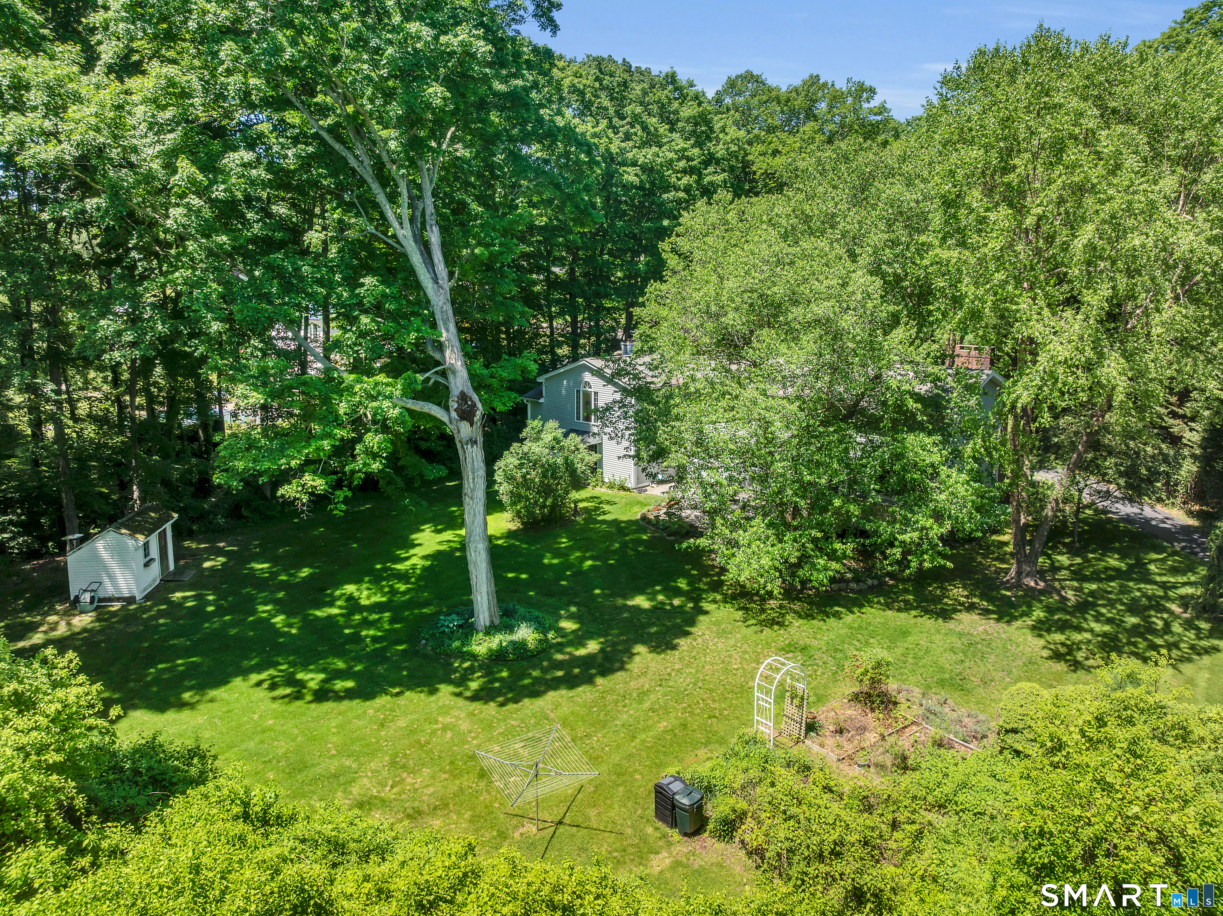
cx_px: 612
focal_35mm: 24
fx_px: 848
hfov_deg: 71.6
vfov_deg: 56.8
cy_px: 458
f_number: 5.6
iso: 100
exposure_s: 1/60
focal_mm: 12.29
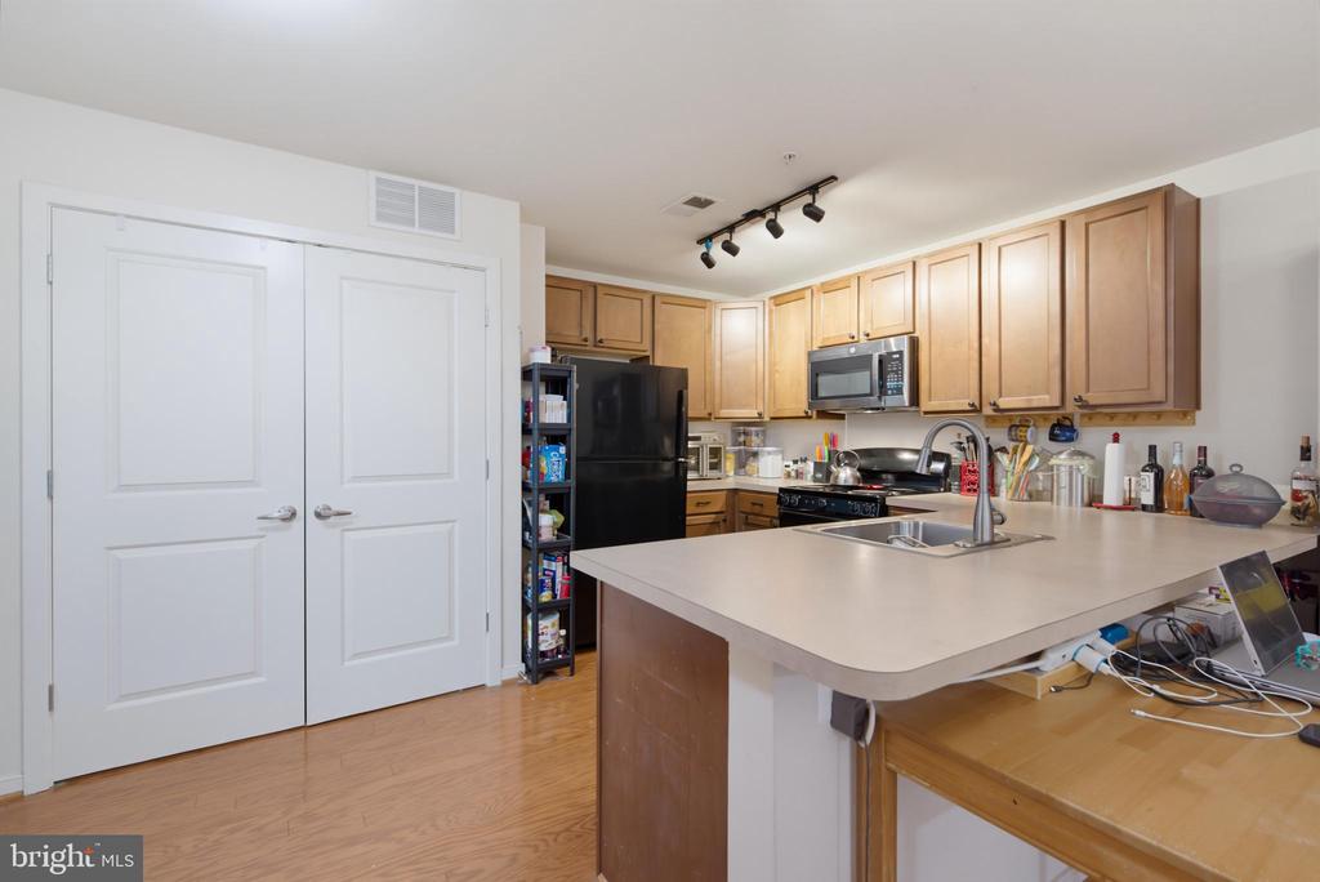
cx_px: 660
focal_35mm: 16
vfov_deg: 73.8
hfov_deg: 96.7
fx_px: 587
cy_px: 441
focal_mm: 16
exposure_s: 1/4
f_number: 8
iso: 800
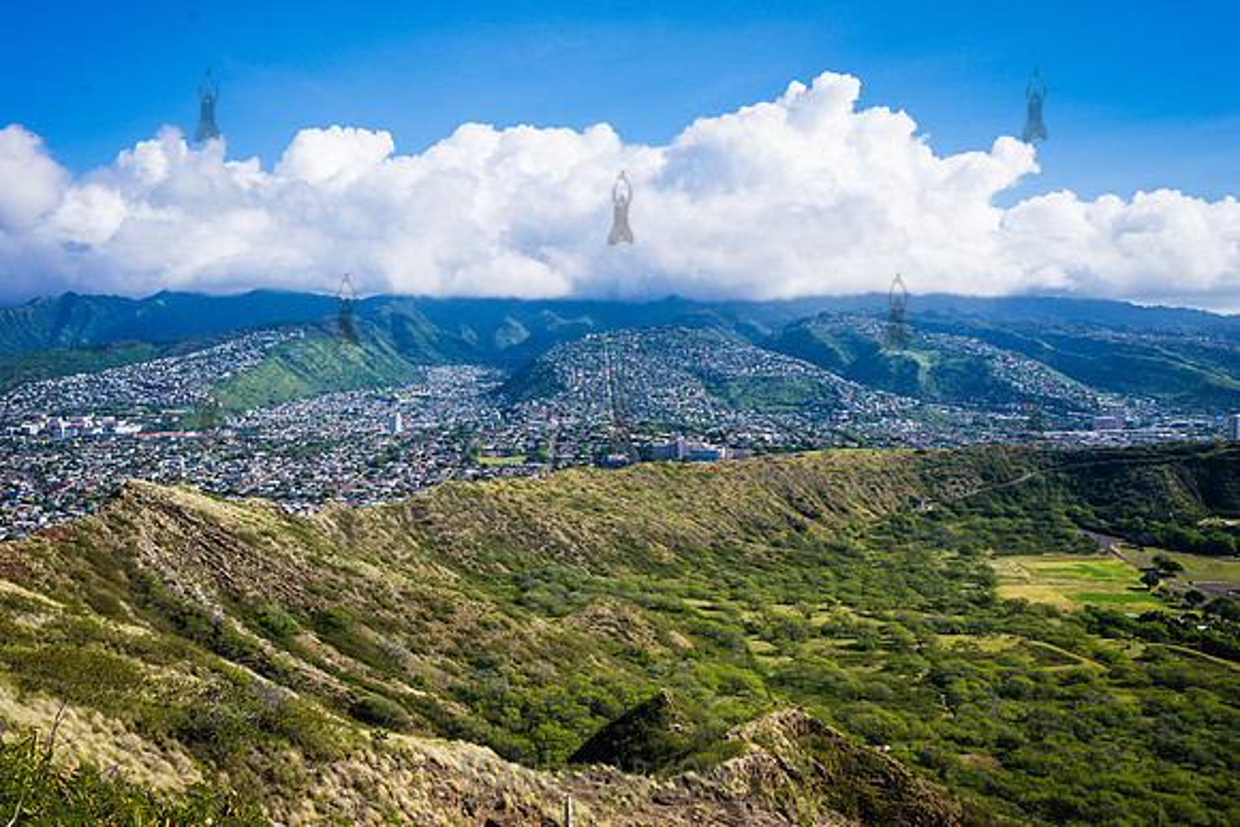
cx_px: 620
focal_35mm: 35
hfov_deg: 54.4
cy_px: 414
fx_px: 1206
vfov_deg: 37.9
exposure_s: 1/160
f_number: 10
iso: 200
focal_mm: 35
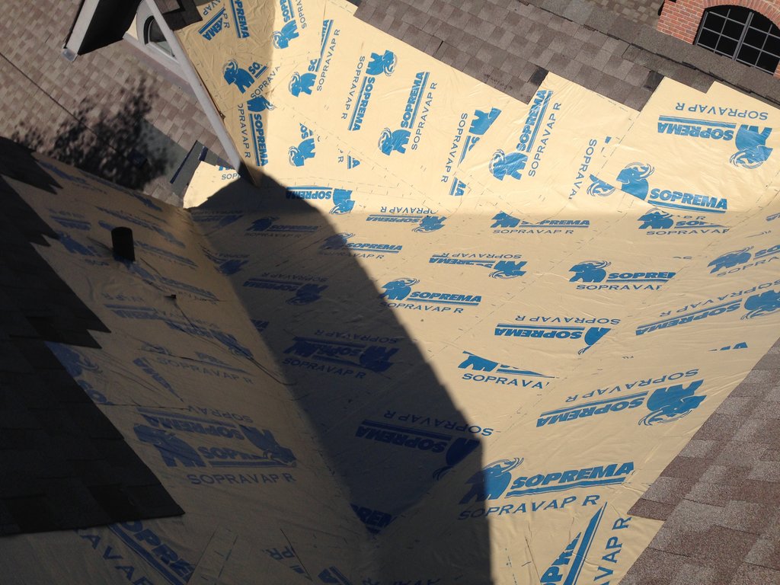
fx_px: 744
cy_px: 292
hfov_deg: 55.4
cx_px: 390
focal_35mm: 33
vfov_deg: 42.9
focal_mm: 4.12
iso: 50
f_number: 2.4
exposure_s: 1/2857
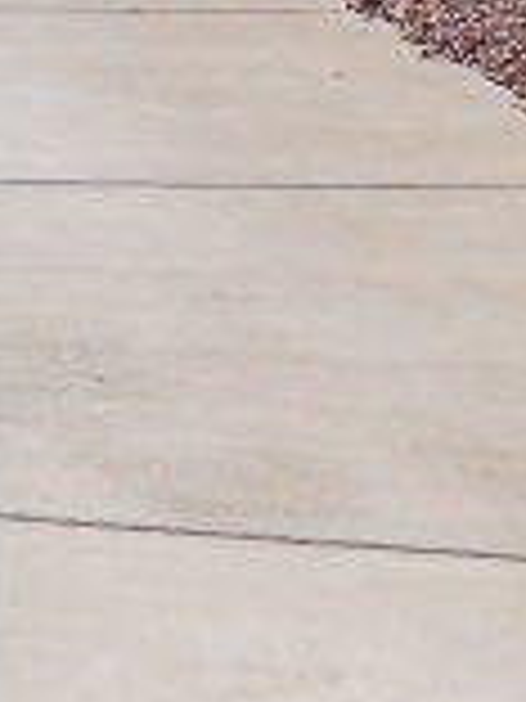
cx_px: -184
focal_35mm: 131
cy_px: -40
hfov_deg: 11.0
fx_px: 2654
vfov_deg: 14.7
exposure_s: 1/640
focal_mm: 5.8
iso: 400
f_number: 8.8
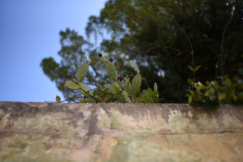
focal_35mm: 35
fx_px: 236
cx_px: 122
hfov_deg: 54.4
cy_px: 81
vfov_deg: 37.9
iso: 125
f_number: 1.4
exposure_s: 1/4000
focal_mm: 35
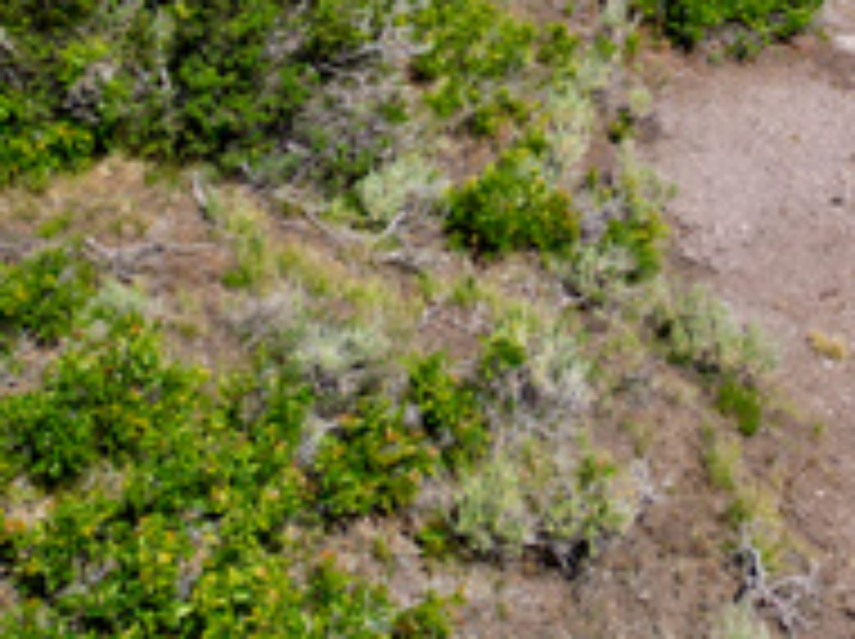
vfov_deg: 16.3
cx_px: 909
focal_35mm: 81
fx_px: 1998
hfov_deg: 22.9
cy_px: -369
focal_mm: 6.72
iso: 100
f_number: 1.7
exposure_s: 1/2500
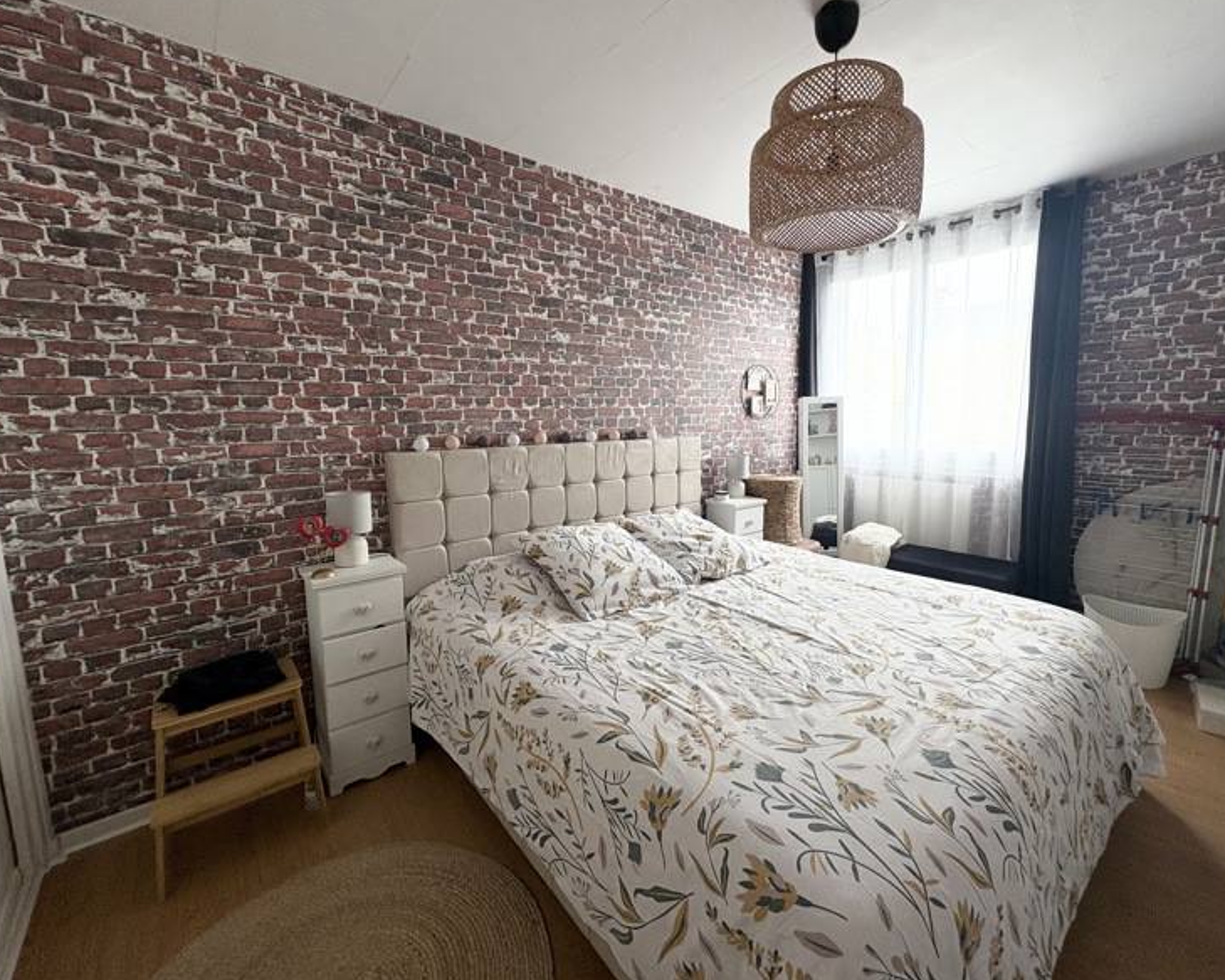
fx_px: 544
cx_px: 649
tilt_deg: -7.1
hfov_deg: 96.7
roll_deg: +0.5
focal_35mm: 15
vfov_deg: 84.0
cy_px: 481
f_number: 2.2
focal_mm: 2.22
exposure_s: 1/115
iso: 125
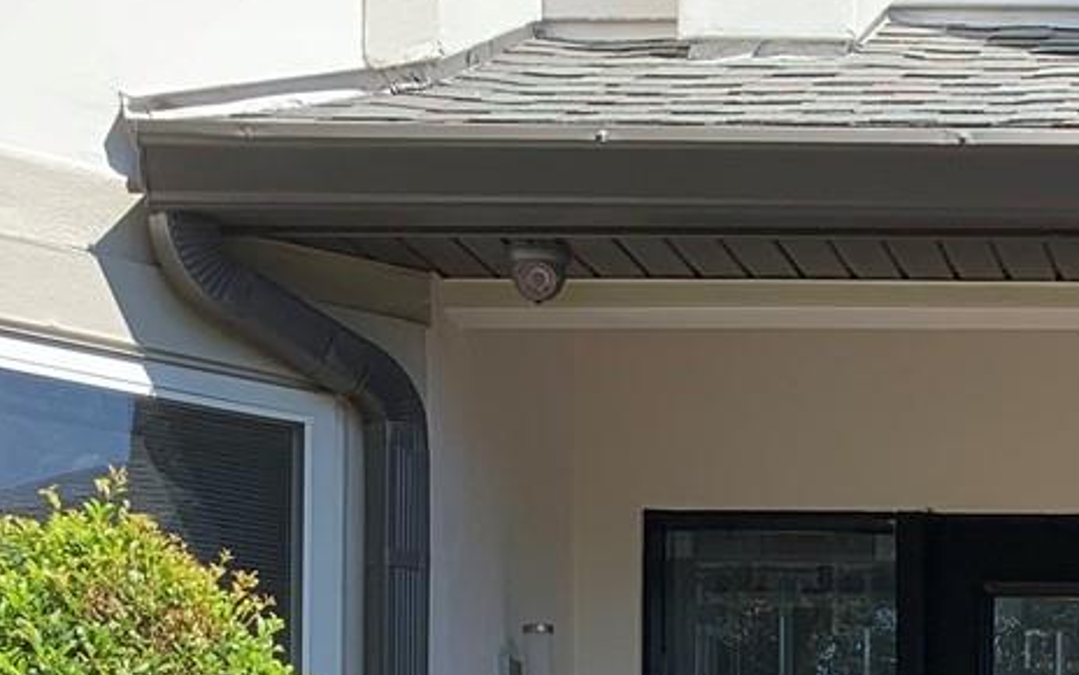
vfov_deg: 12.9
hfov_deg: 20.3
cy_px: 1082
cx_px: 1337
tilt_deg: +0.7
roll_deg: -0.5
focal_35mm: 95
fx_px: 2794
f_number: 1.8
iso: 25
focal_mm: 4.25
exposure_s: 1/639
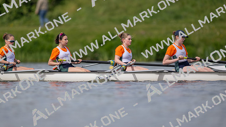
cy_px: 65
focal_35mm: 636
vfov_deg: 1.9
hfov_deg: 3.4
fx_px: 3810
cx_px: 112
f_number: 4
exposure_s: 1/2500
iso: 220
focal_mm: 600
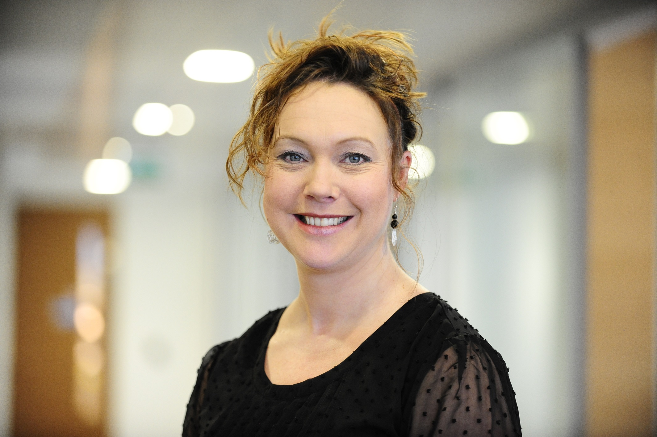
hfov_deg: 17.1
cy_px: 218
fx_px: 2189
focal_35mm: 120
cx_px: 328
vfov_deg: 11.4
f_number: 2.8
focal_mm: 120
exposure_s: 1/200
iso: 3200
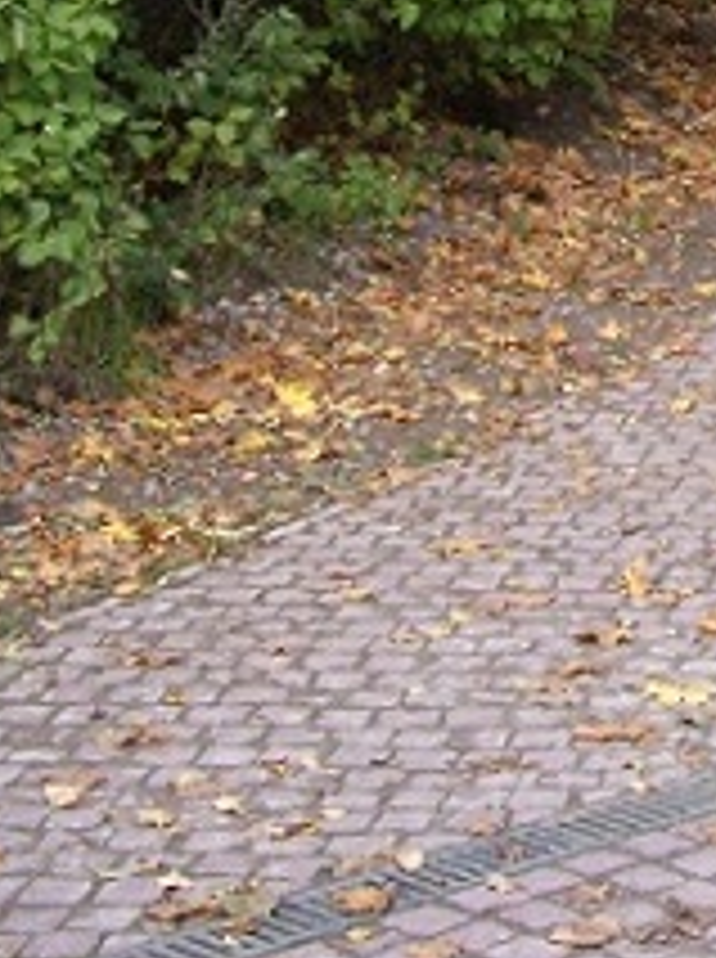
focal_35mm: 107
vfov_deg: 17.1
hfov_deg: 13.0
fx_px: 2960
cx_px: 1083
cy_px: -346
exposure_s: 1/100
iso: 80
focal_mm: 5.8
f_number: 4.3
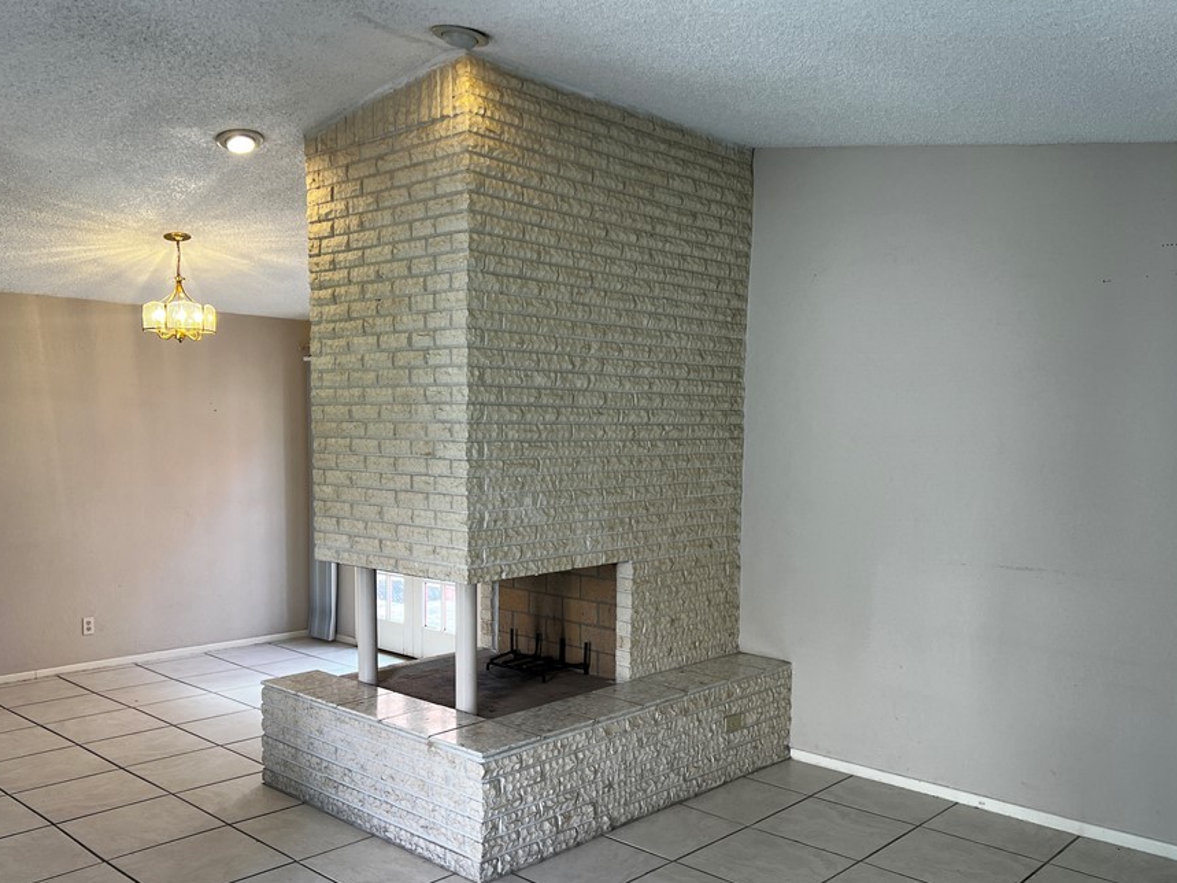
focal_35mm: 31
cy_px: 517
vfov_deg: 45.3
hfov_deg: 58.3
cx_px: 556
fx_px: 1054
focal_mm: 5.7
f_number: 1.5
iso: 80
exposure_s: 1/120
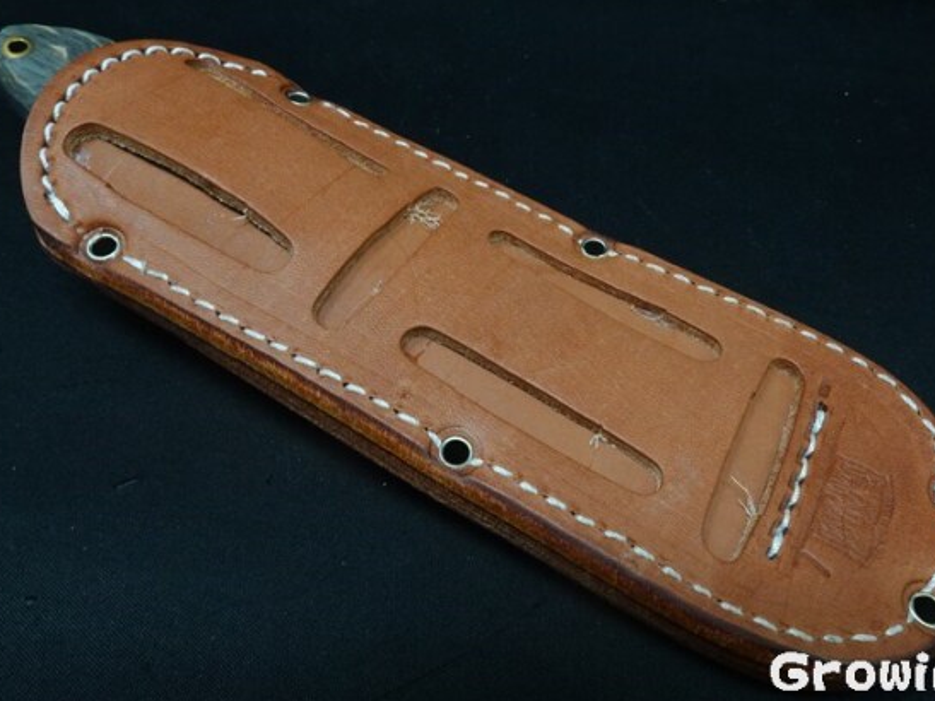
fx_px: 729
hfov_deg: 65.3
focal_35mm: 27
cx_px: 494
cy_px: 357
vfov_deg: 51.3
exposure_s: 1/30
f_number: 10
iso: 800
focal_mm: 9
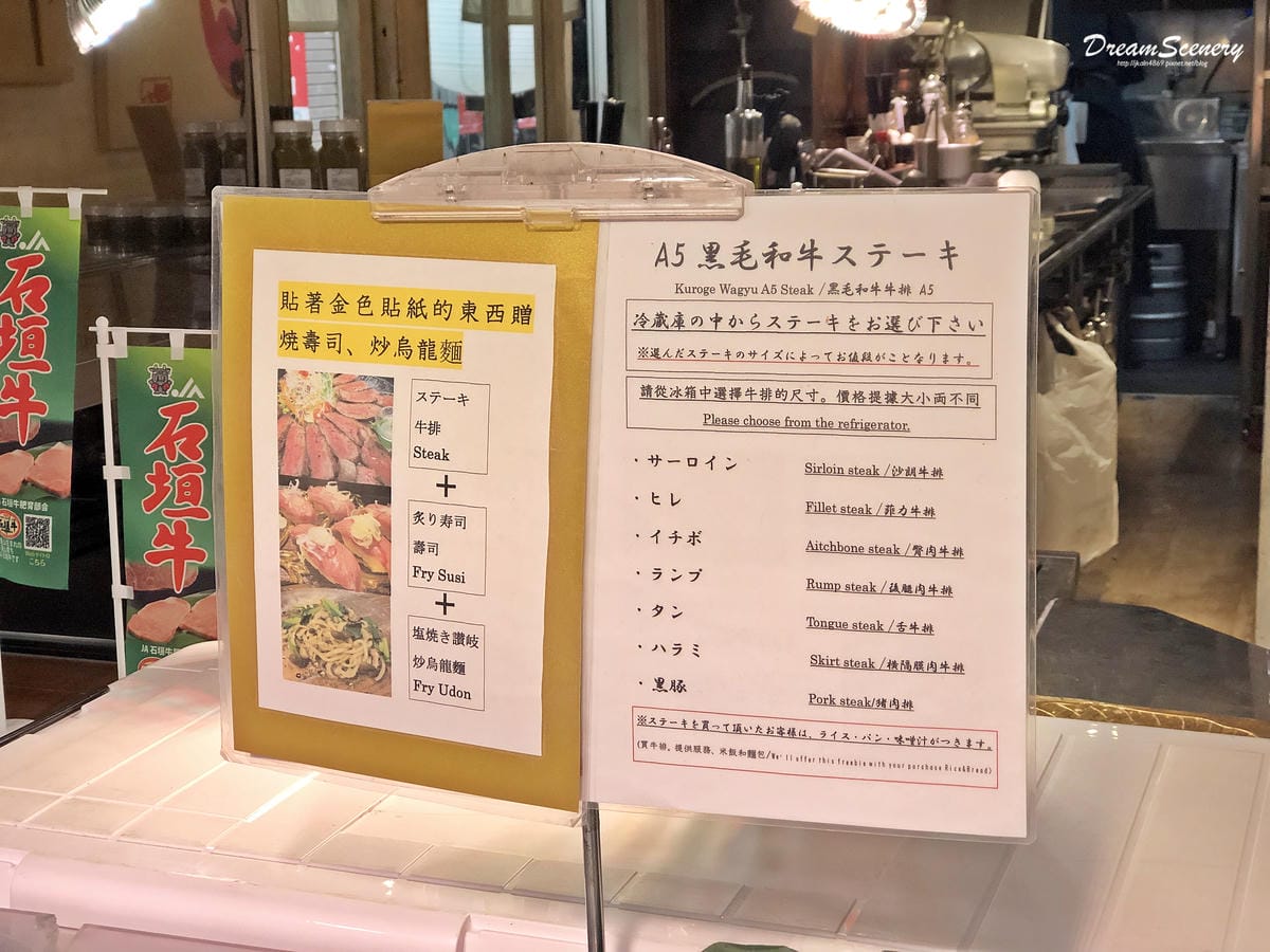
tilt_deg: -12.7
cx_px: 635
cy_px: 476
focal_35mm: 57
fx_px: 2091
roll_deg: +1.1
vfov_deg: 25.7
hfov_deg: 33.8
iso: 160
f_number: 2.8
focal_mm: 6.6
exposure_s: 1/120
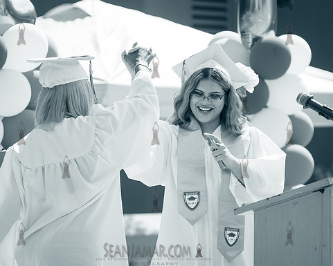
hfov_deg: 7.9
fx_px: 2425
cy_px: 158
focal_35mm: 246
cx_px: 178
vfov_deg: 6.3
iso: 125
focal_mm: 145
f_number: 4.5
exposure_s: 1/1000
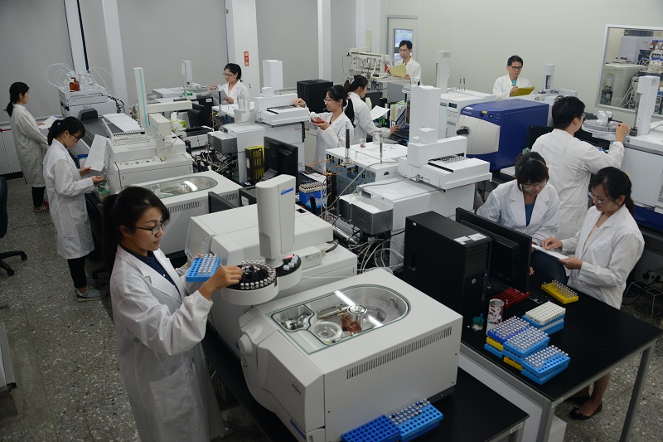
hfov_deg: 65.5
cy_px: 221
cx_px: 332
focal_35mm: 28
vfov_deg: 46.4
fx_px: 516
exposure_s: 1/80
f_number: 4.5
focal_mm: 28
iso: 1000
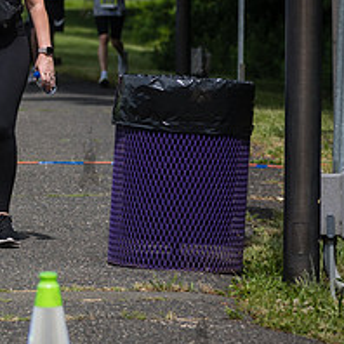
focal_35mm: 336
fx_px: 3778
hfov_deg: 5.2
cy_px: 72
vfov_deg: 5.2
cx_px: -136
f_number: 4.5
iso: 250
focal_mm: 135
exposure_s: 1/2500
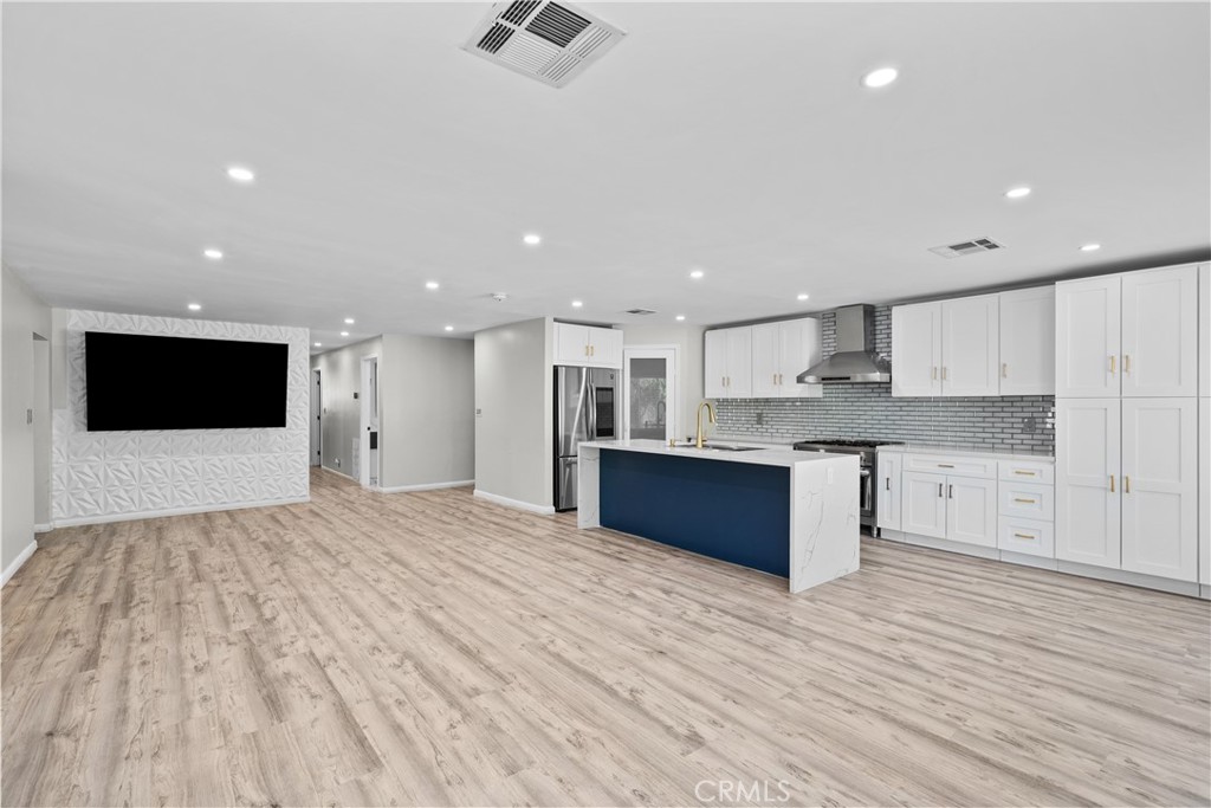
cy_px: 404
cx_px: 606
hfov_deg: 96.7
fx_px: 538
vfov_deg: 73.8
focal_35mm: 16
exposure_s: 1/5
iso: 250
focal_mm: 16
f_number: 9
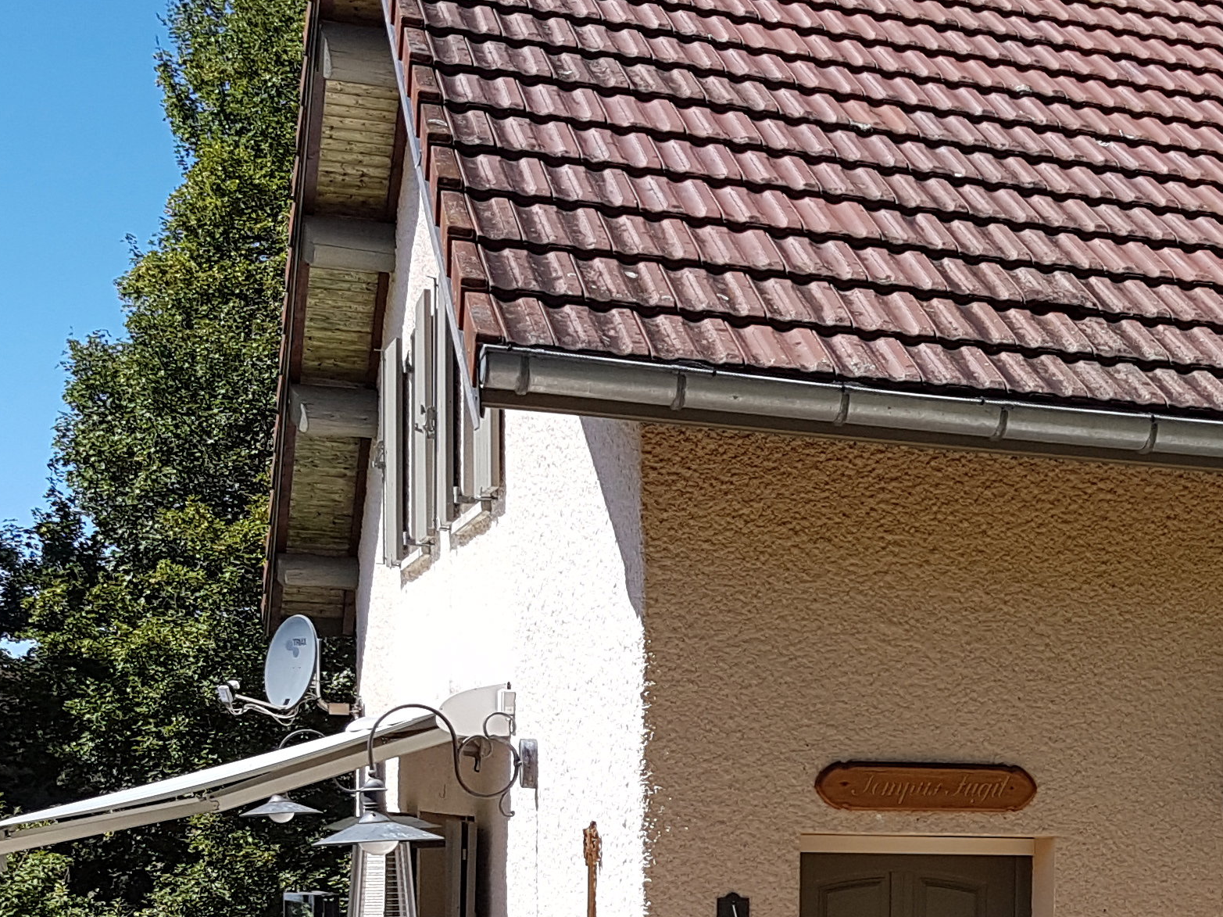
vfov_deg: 21.4
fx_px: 2367
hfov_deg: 27.3
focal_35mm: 67
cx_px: 1226
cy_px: 843
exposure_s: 1/1412
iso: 40
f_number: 1.7
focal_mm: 4.2
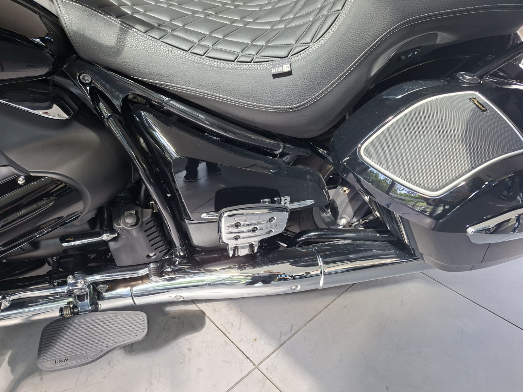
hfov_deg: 73.9
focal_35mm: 23
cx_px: 262
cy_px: 196
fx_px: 347
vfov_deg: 58.9
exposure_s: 1/100
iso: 64
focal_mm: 5.54
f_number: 1.8
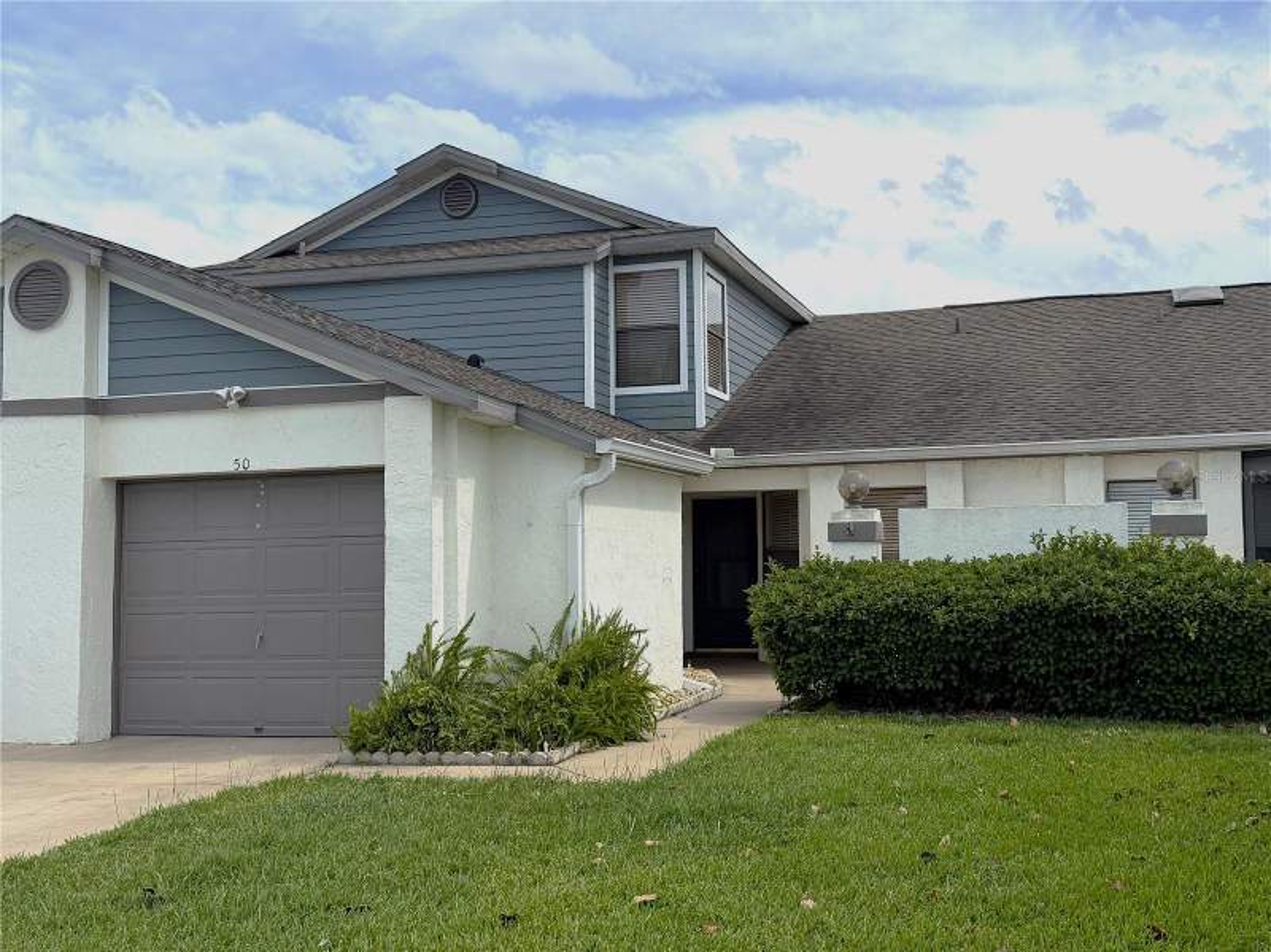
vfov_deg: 42.9
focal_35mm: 33
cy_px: 476
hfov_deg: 55.4
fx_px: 1211
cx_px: 636
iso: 80
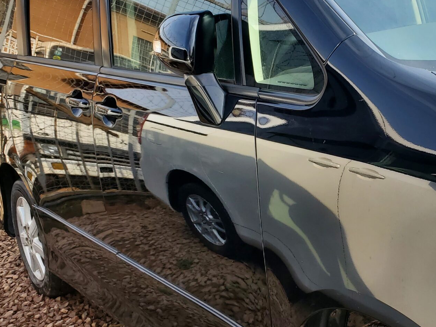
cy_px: 157
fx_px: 668
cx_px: 391
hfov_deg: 34.2
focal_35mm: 53
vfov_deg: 27.5
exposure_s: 1/516
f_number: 2.4
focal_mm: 4.3
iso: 50
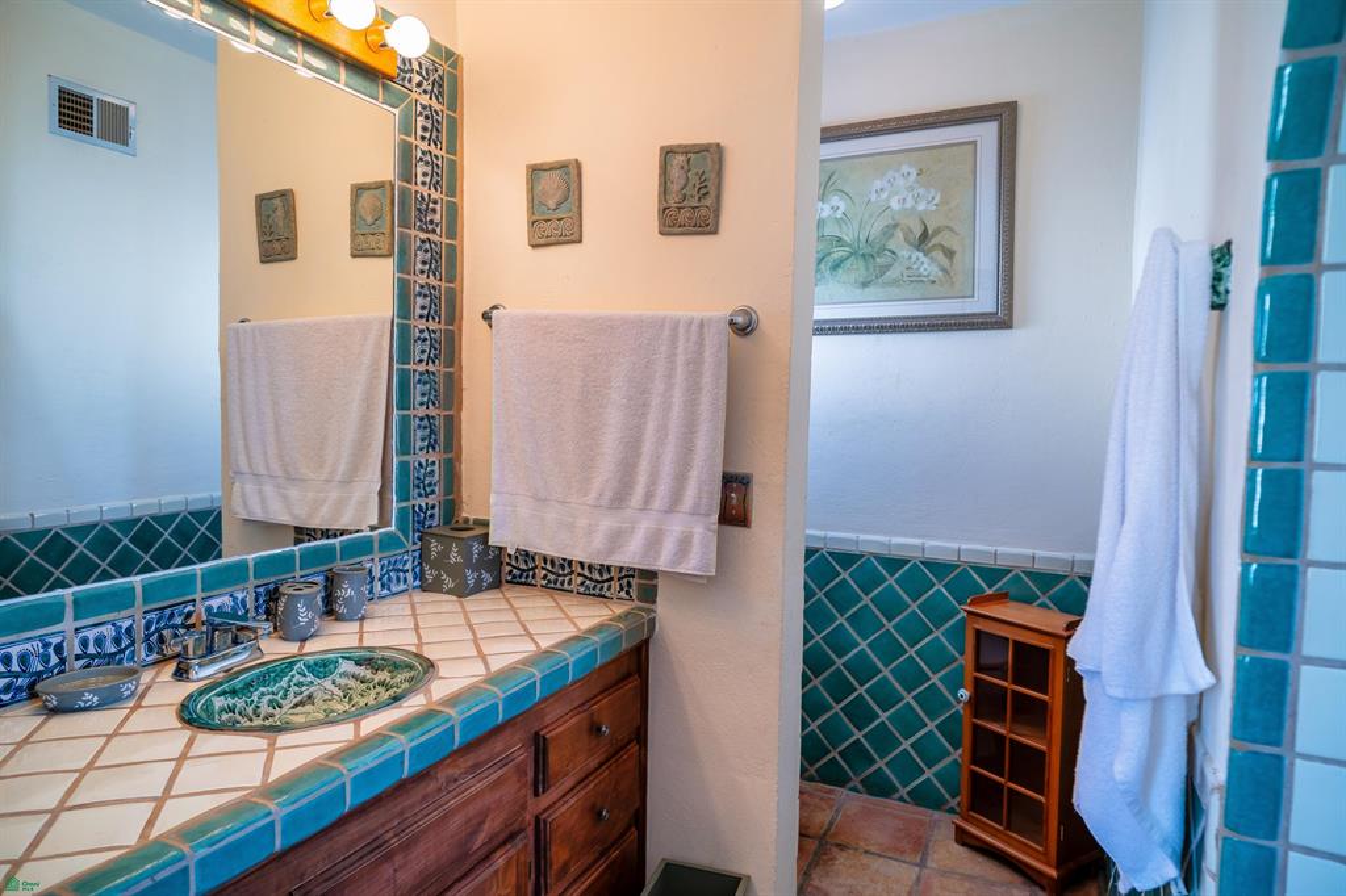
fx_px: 747
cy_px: 448
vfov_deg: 61.9
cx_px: 673
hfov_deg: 84.0
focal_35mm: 20
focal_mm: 20
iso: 250
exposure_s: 1/60
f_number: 4
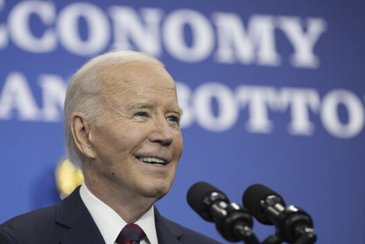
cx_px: 147
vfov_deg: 6.4
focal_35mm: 214
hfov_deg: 9.6
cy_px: 99
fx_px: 2171
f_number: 3.2
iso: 1600
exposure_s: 1/200
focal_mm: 178
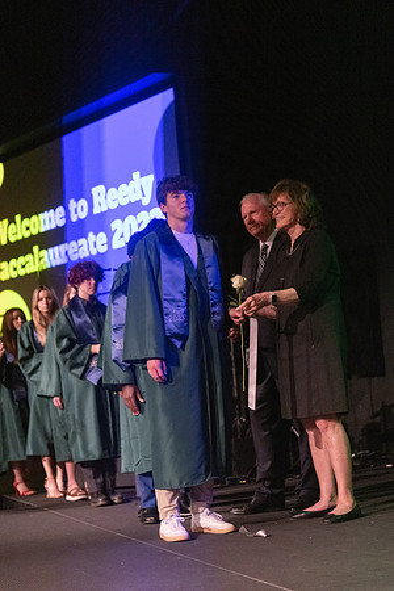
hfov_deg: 19.5
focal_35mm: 70
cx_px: 197
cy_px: 296
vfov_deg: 28.8
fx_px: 1149
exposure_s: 1/1000
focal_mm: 70
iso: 16000
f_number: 2.8
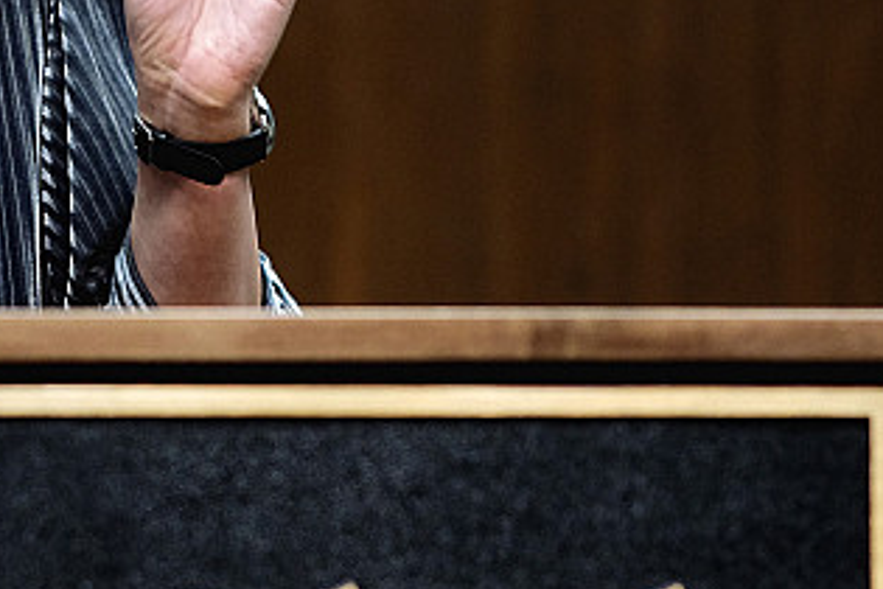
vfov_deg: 3.2
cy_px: 52
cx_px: -255
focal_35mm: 429
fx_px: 10522
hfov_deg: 4.8
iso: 1250
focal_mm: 90
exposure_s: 1/125
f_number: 2
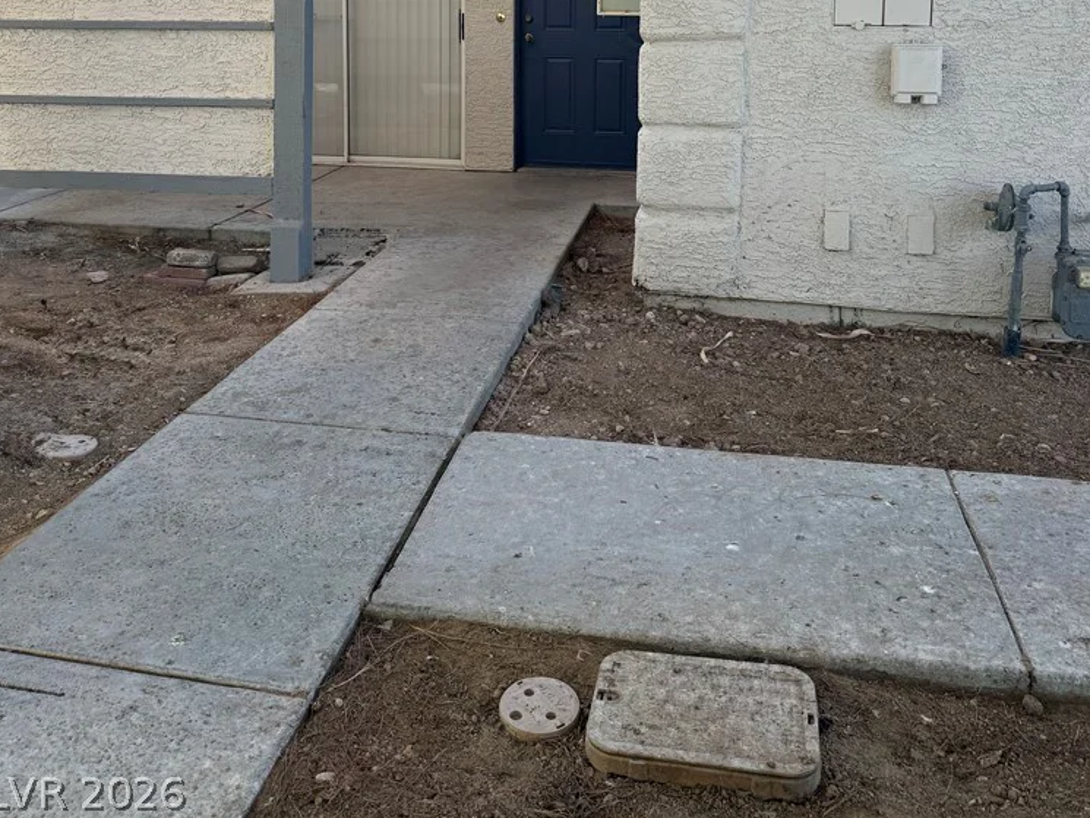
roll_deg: -0.5
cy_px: 78
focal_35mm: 33
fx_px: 1039
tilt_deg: -4.1
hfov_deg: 55.3
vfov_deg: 39.7
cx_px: 535
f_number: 1.78
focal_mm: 6.76
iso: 100
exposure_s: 1/708
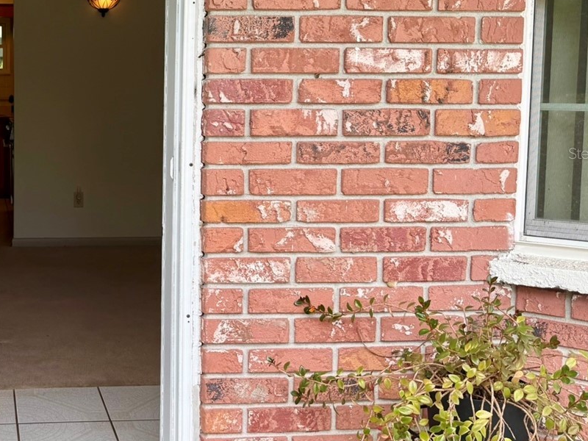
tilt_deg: -4.2
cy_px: 153
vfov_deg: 30.1
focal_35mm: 48
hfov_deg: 36.9
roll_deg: -0.5
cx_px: 50
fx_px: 815
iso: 80
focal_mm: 6.76
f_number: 1.78
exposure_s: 1/551
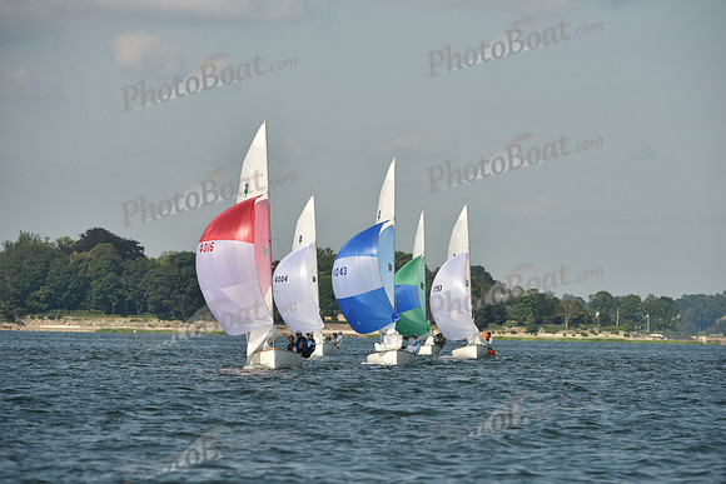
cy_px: 242
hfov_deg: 7.1
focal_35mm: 290
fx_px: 5849
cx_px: 363
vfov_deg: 4.7
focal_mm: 290
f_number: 7.1
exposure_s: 1/1250
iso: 250
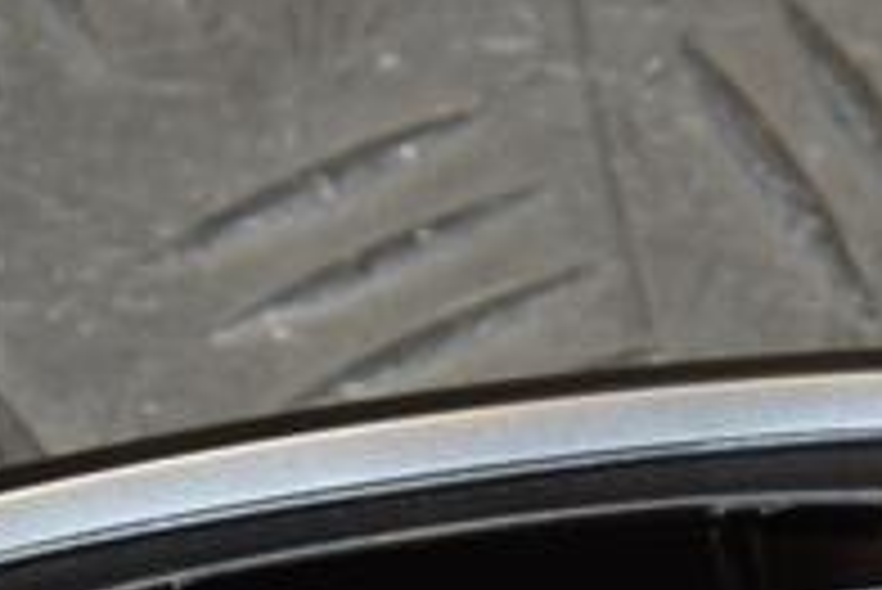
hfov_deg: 4.3
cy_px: 806
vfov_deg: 2.9
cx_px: 454
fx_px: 11806
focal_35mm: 482
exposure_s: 1/200
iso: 800
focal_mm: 105
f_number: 10
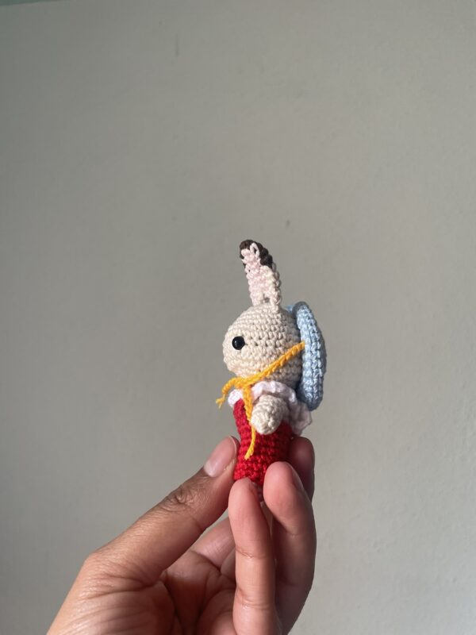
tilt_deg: +7.5
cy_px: 318
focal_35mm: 26
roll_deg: -4.5
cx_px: 238
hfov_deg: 53.1
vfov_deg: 67.3
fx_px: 477
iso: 125
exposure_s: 1/108
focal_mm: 4.2
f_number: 1.6
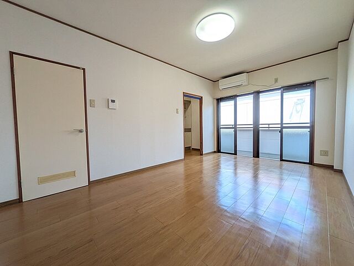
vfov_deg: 85.7
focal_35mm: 14
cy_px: 133
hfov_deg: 102.1
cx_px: 177
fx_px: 143
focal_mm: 1.83
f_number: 2.2
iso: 51
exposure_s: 1/120
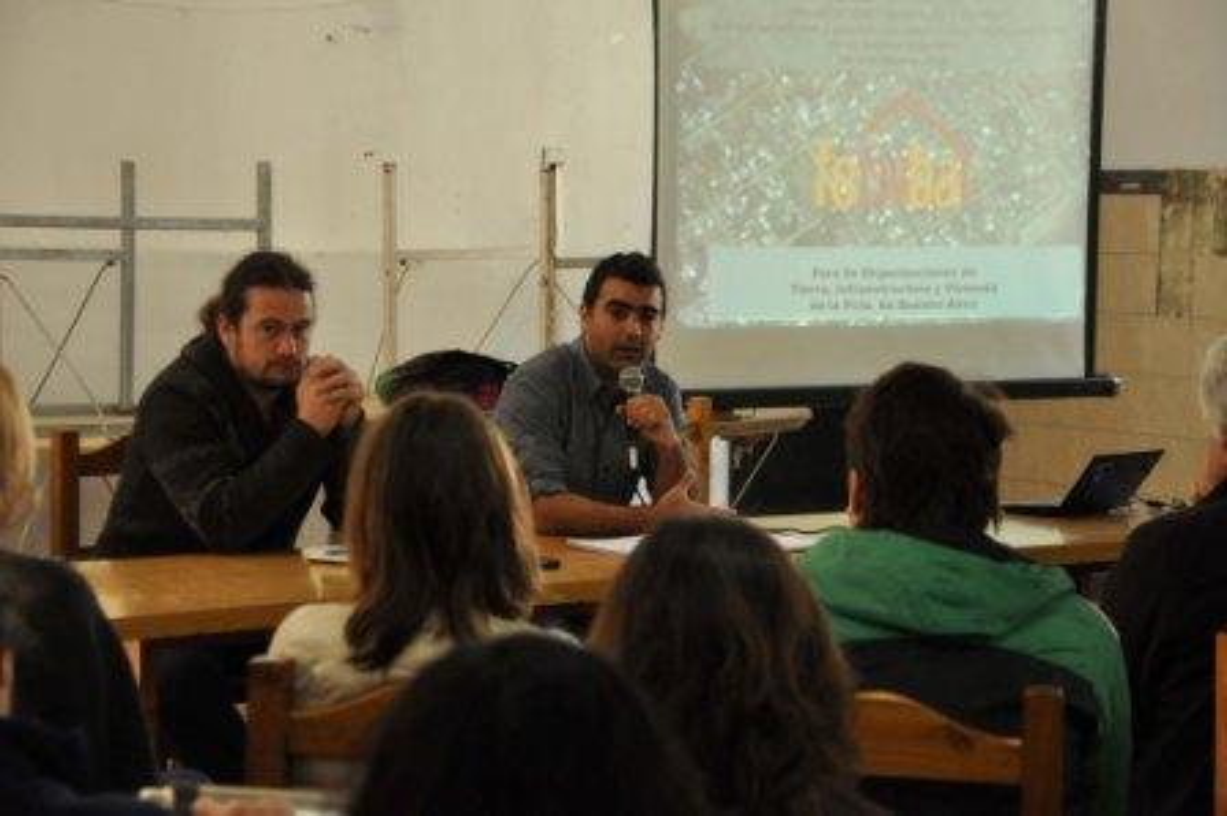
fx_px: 3372
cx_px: 614
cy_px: 408
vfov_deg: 13.8
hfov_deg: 20.6
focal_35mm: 99
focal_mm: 66
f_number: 6.3
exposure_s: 1/60
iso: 1600
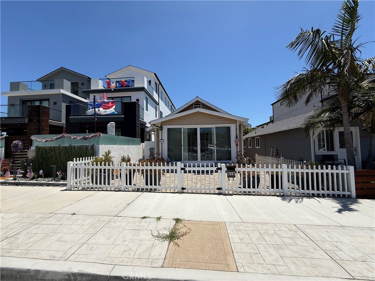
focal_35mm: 14
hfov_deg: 102.1
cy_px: 140
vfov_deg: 85.7
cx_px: 188
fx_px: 152
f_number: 2.2
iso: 50
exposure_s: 1/2506
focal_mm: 2.22
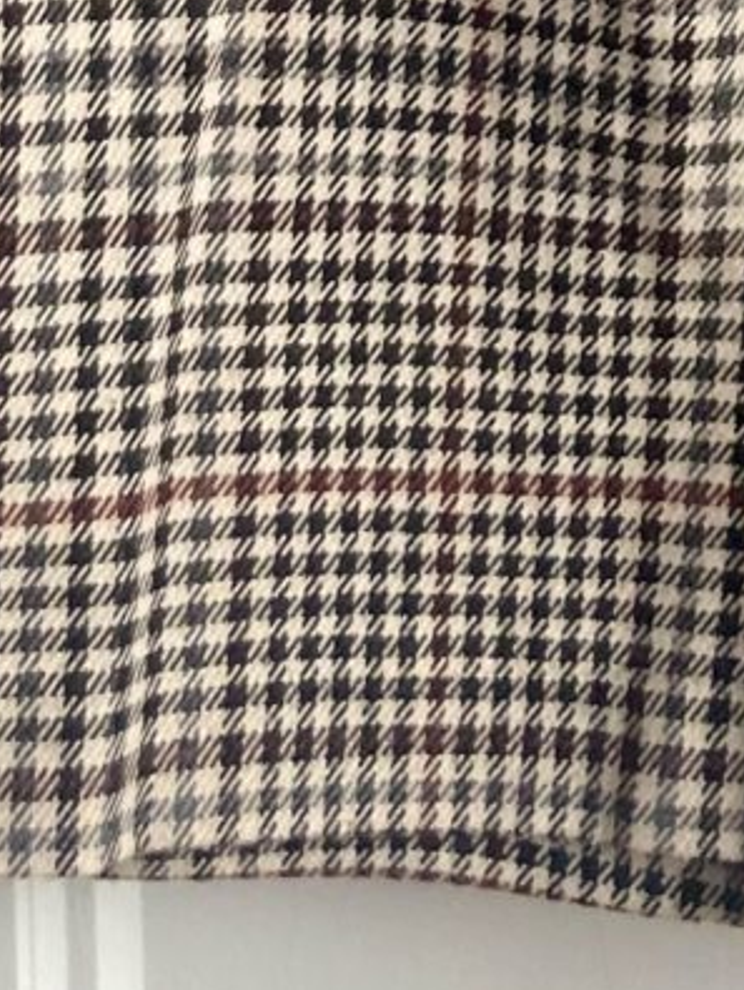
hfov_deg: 10.2
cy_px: -980
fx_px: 4149
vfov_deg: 12.1
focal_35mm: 145
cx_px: 649
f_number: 1.8
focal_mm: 3.99
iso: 80
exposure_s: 1/121
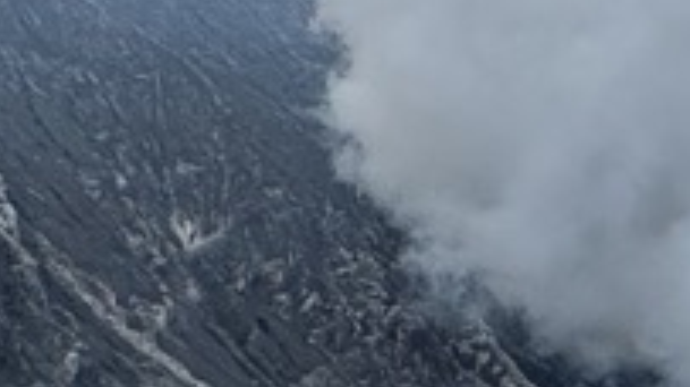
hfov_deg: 14.7
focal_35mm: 120
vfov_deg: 10.1
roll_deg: +1.5
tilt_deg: -4.3
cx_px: 1387
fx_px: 2195
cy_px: 102
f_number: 2.2
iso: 40
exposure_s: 1/4630
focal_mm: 2.22
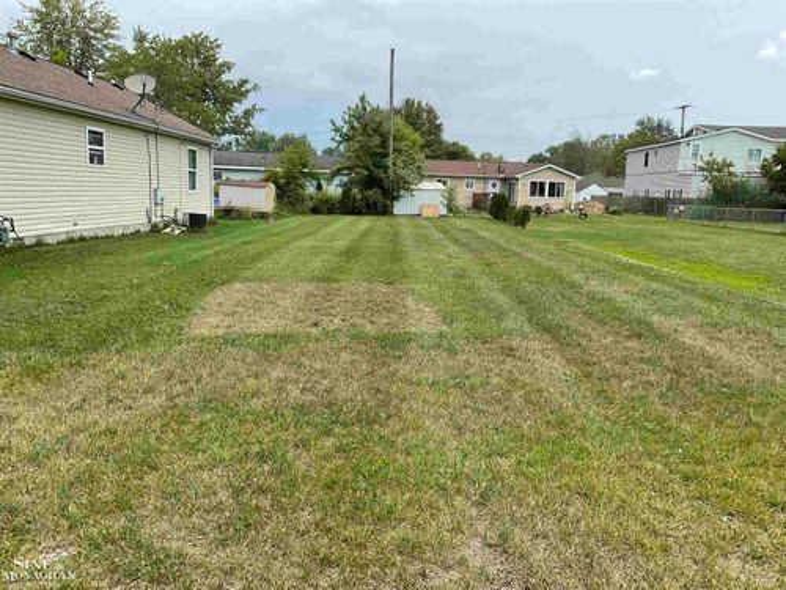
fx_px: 658
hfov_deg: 61.7
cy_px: 295
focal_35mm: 29
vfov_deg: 48.2
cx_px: 393
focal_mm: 3
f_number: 1.8
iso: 16
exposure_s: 1/1342
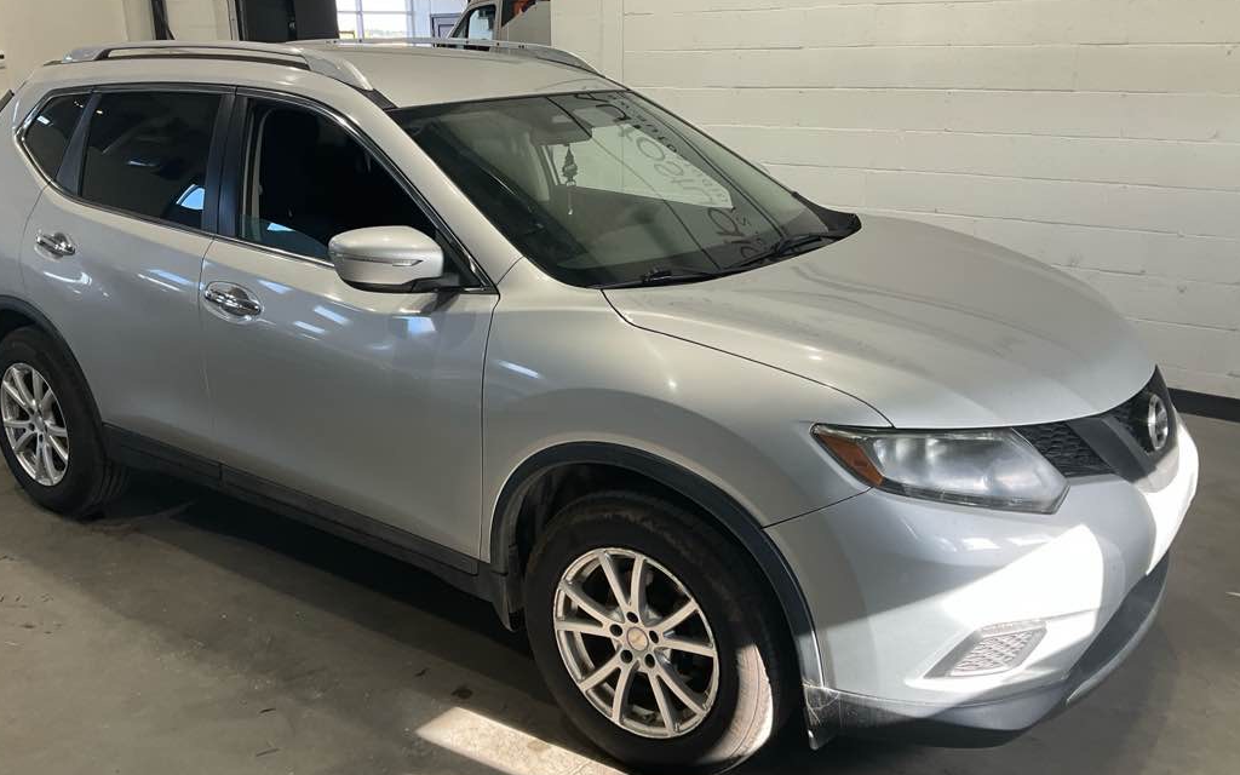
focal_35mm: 34
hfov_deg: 56.6
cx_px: 575
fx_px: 1149
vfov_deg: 37.3
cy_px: 409
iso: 40
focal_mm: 3
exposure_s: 1/120
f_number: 1.8
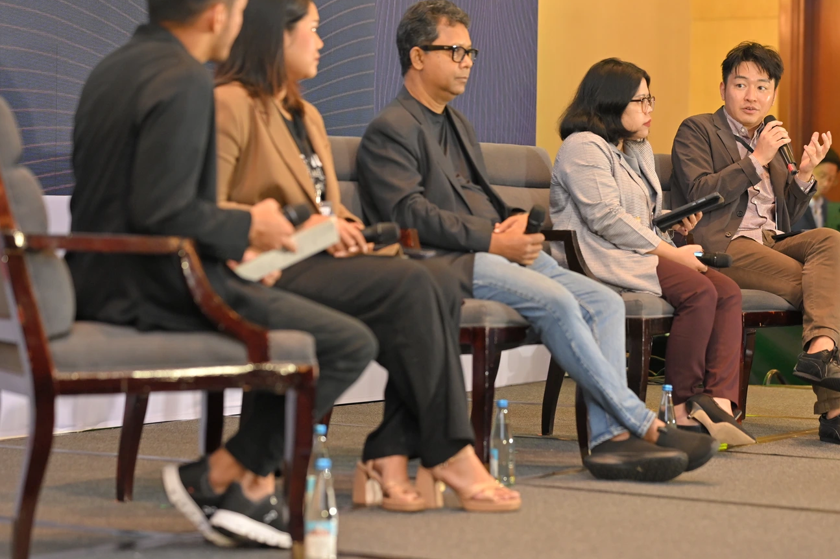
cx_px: 451
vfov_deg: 13.0
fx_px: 2449
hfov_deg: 19.5
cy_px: 244
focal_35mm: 105
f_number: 2.5
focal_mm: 85
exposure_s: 1/200
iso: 2000
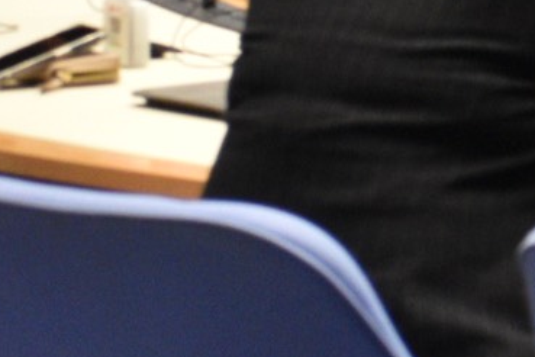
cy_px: -512
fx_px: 8455
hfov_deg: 3.6
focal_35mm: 569
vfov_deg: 2.4
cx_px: 1427
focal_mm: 70
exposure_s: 1/40
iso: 2000
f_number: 5.6
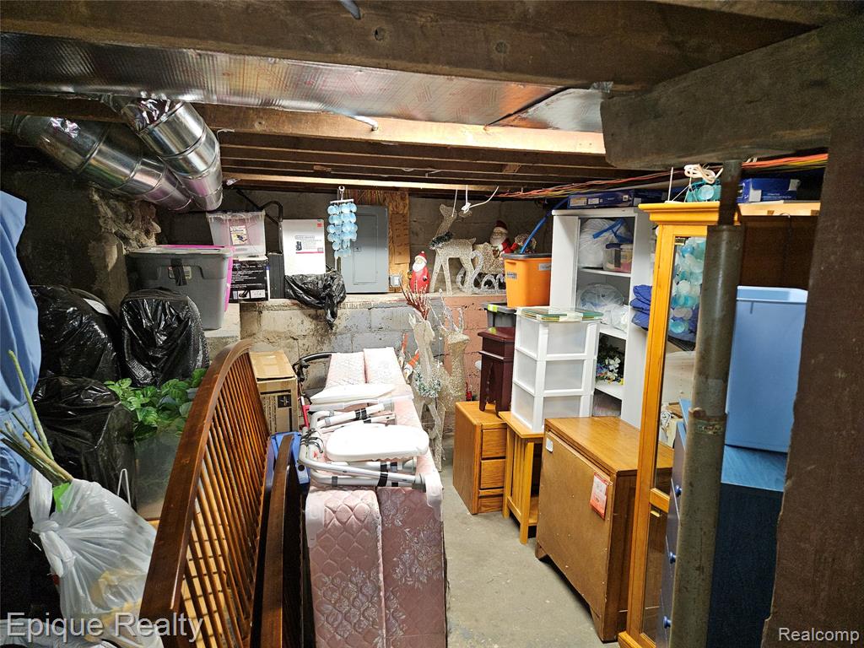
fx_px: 574
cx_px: 432
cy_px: 324
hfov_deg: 73.9
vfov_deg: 58.9
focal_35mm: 23
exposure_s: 1/40
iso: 100
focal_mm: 5.4
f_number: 1.8
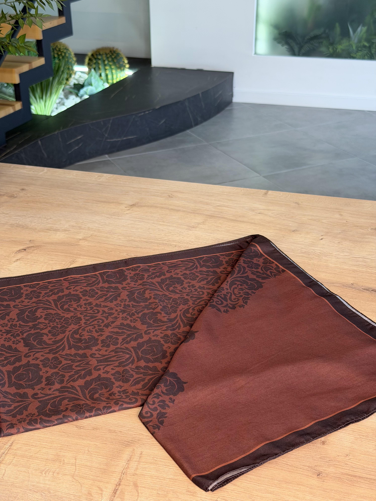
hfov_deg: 30.3
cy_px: 250
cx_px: 188
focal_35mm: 48
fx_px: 695
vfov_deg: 39.7
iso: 64
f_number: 1.78
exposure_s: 1/119
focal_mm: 6.76
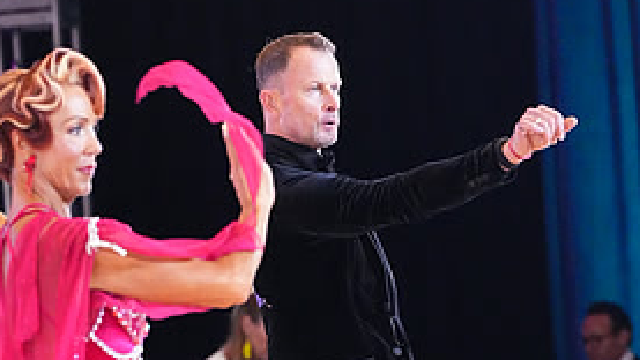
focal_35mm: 438
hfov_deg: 4.9
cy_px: 450
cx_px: 228
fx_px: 7435
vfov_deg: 2.8
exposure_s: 1/400
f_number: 5
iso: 12800
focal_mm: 200
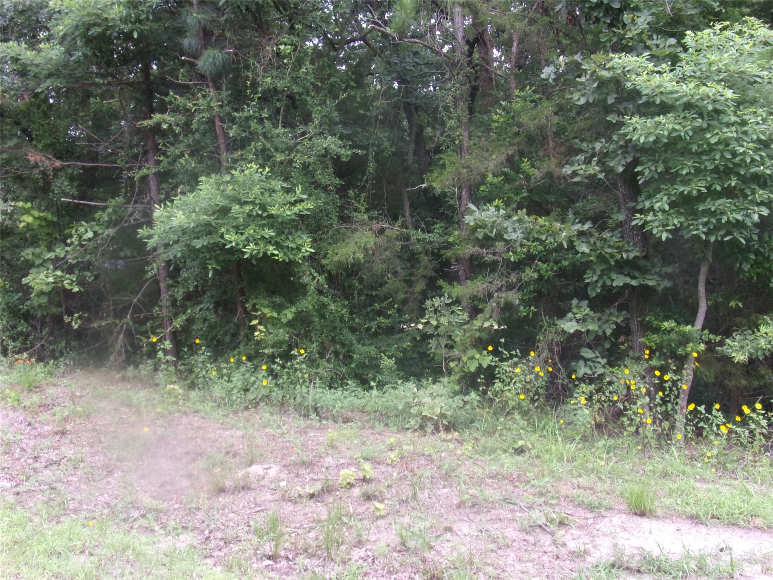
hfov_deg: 55.4
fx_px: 737
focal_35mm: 33
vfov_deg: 42.9
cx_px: 386
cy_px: 290
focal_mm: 5.9
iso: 118
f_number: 3.7
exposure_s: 1/34
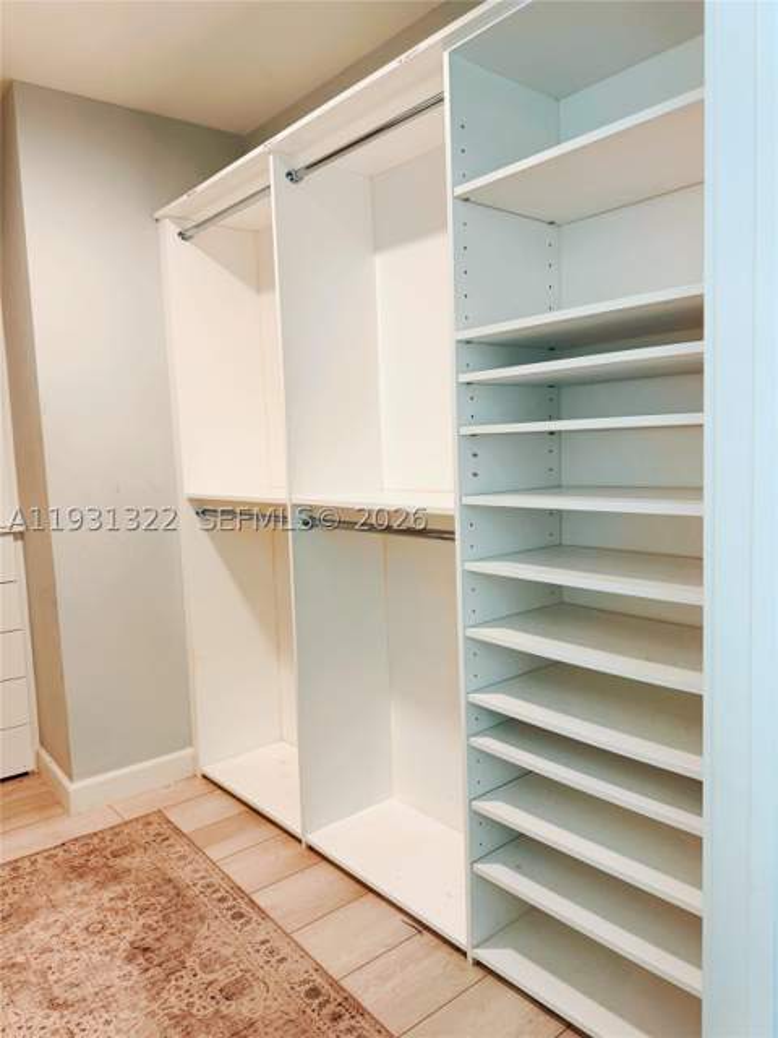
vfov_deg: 71.6
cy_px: 519
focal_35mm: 24
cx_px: 389
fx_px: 719
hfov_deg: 56.8
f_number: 1.78
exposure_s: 1/60
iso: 125
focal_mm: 6.76
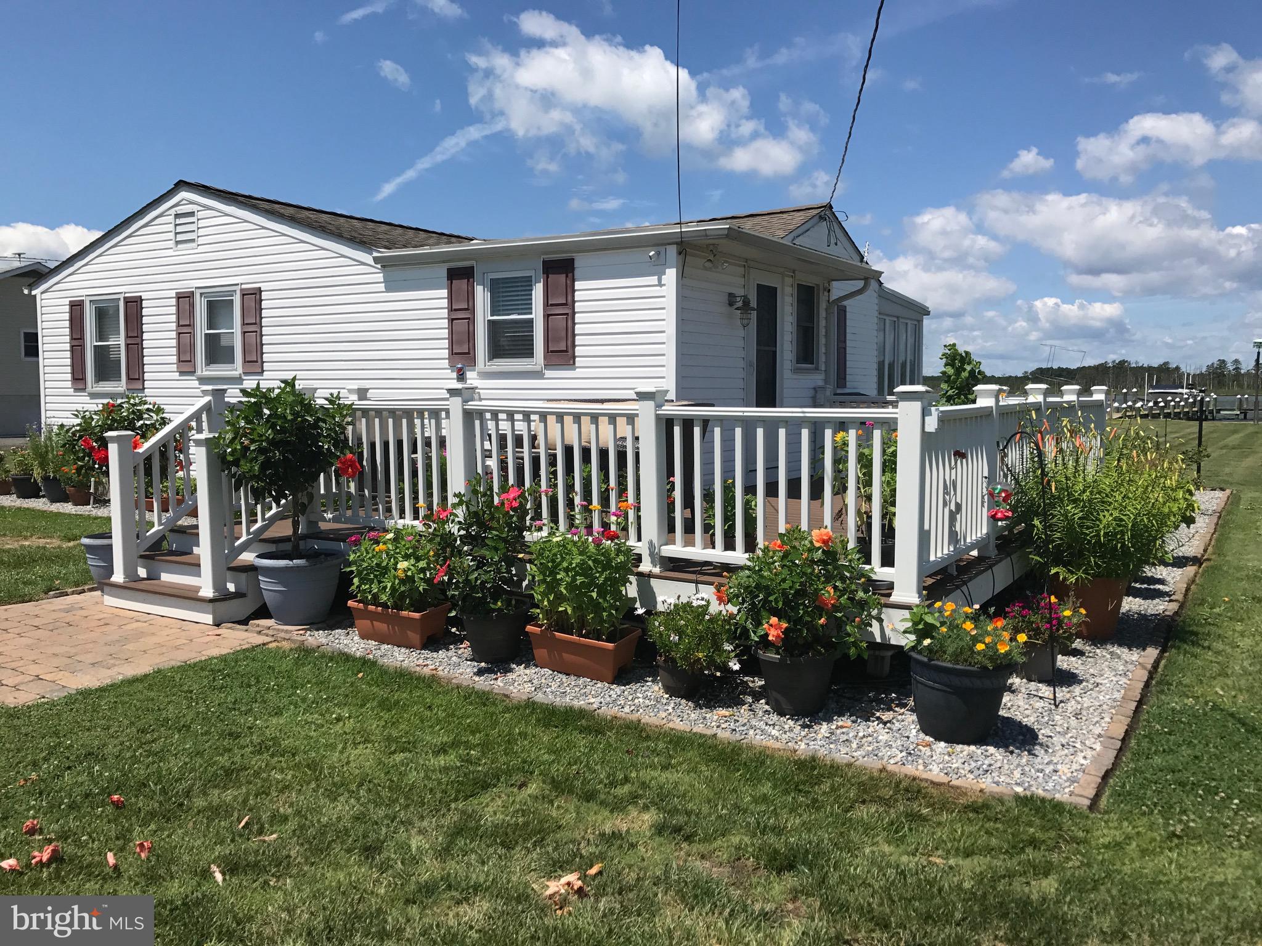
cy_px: 473
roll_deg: +0.3
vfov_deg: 49.7
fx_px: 1021
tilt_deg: -4.4
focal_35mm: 28
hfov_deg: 63.4
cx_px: 631
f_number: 1.8
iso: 20
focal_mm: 3.99
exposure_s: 1/3546
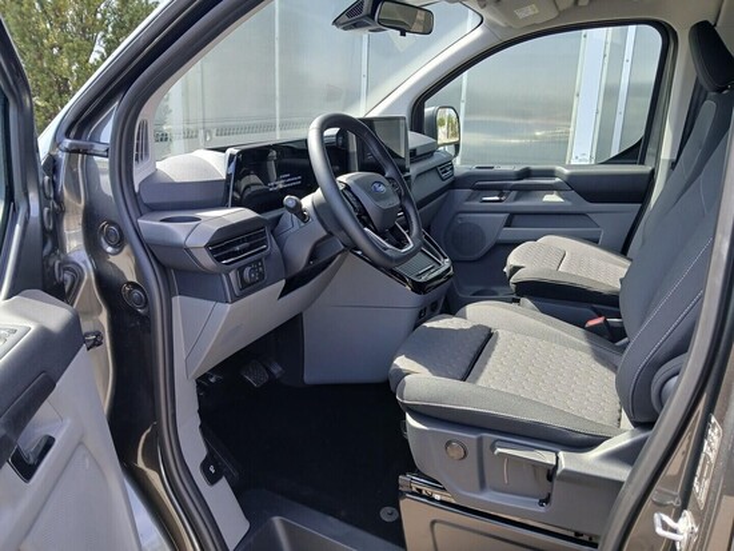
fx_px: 552
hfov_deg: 67.3
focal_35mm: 26
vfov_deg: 53.1
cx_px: 367
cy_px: 276
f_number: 1.8
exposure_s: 1/50
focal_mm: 3.98
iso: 25
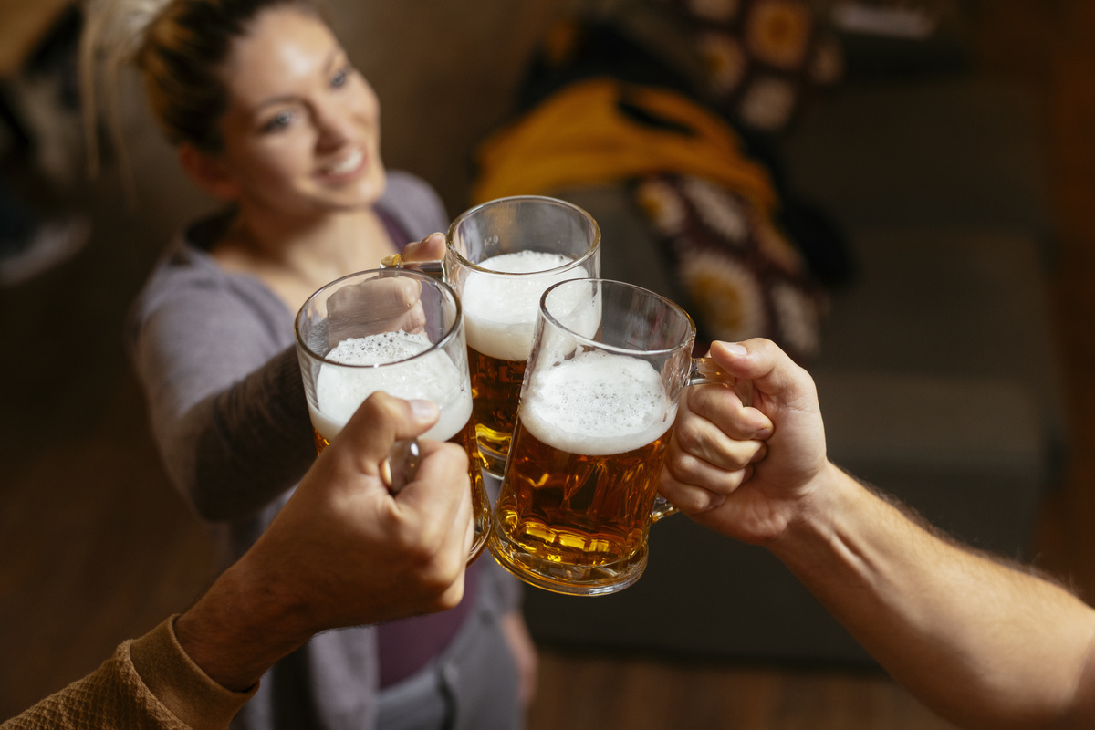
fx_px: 1764
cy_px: 365
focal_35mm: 58
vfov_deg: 23.4
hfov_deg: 34.5
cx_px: 548
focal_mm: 58
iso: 800
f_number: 3.2
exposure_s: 1/125
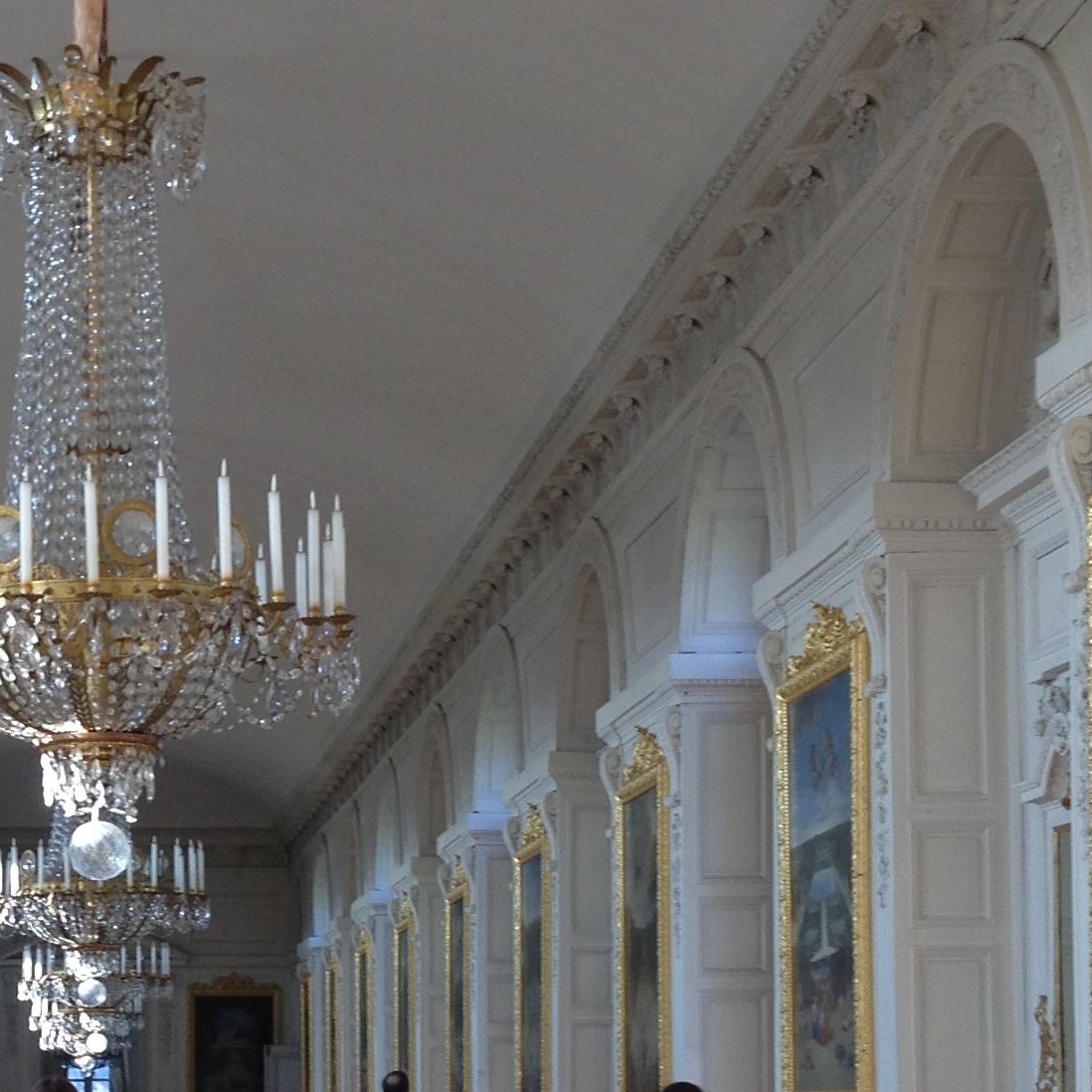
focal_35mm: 92
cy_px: 1024
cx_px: 124
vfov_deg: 18.5
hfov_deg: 18.6
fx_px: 3284
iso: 50
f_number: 2.4
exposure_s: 1/60
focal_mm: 4.28
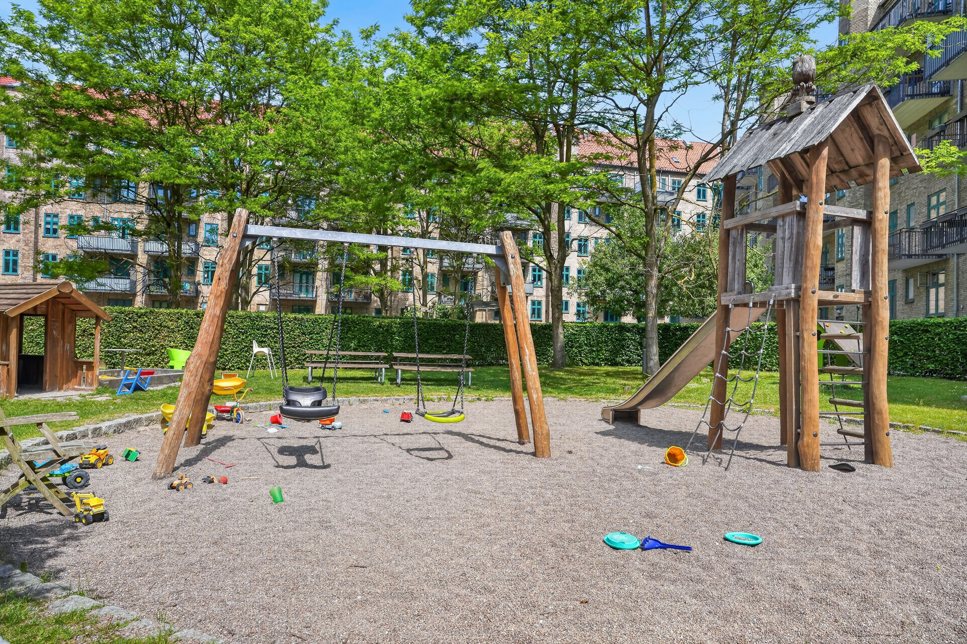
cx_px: 484
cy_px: 322
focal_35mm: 23
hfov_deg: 76.1
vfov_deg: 55.1
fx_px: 618
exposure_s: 1/100
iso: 400
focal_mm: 23
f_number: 8
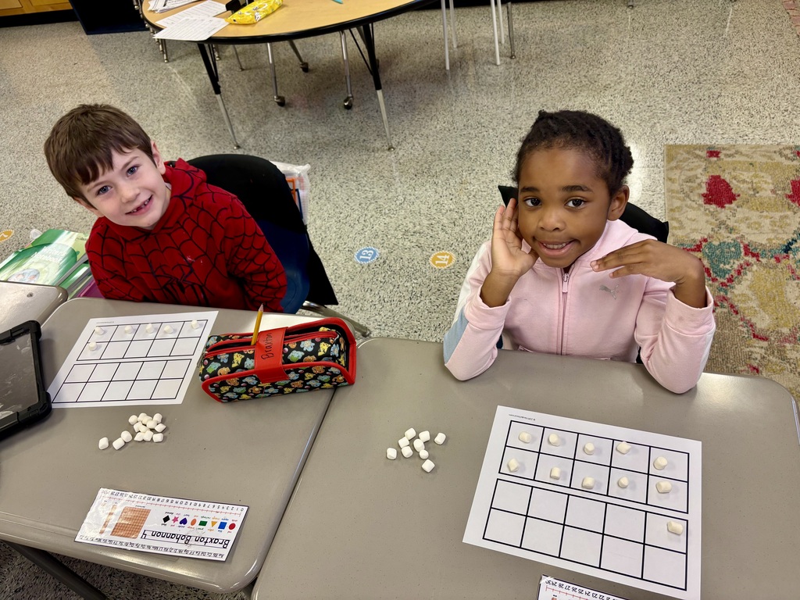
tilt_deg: -43.4
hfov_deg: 67.3
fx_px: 601
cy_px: 300
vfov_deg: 53.1
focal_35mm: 26
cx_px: 400
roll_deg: +12.9
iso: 80
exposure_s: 1/60
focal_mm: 5.96
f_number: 1.6
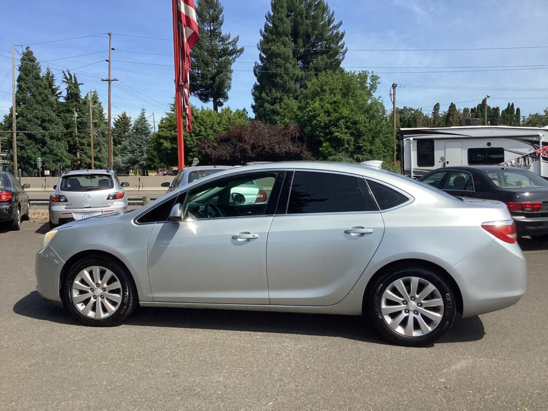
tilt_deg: -5.2
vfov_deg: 45.4
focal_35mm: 31
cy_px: 206
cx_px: 274
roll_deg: +0.5
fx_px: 491
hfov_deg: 58.4
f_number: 2.4
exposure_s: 1/2398
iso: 25
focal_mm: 3.3
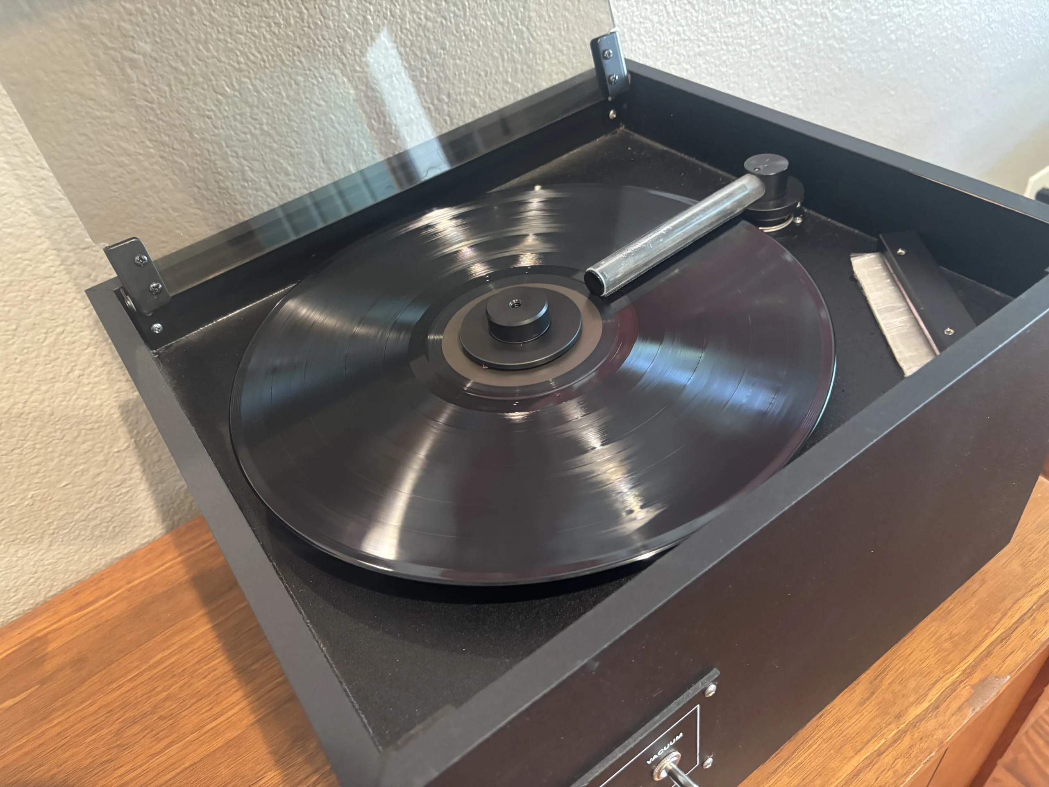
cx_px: 524
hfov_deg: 67.3
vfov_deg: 53.1
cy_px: 394
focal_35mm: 26
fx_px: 788
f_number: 1.6
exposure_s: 1/30
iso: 500
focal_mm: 5.96
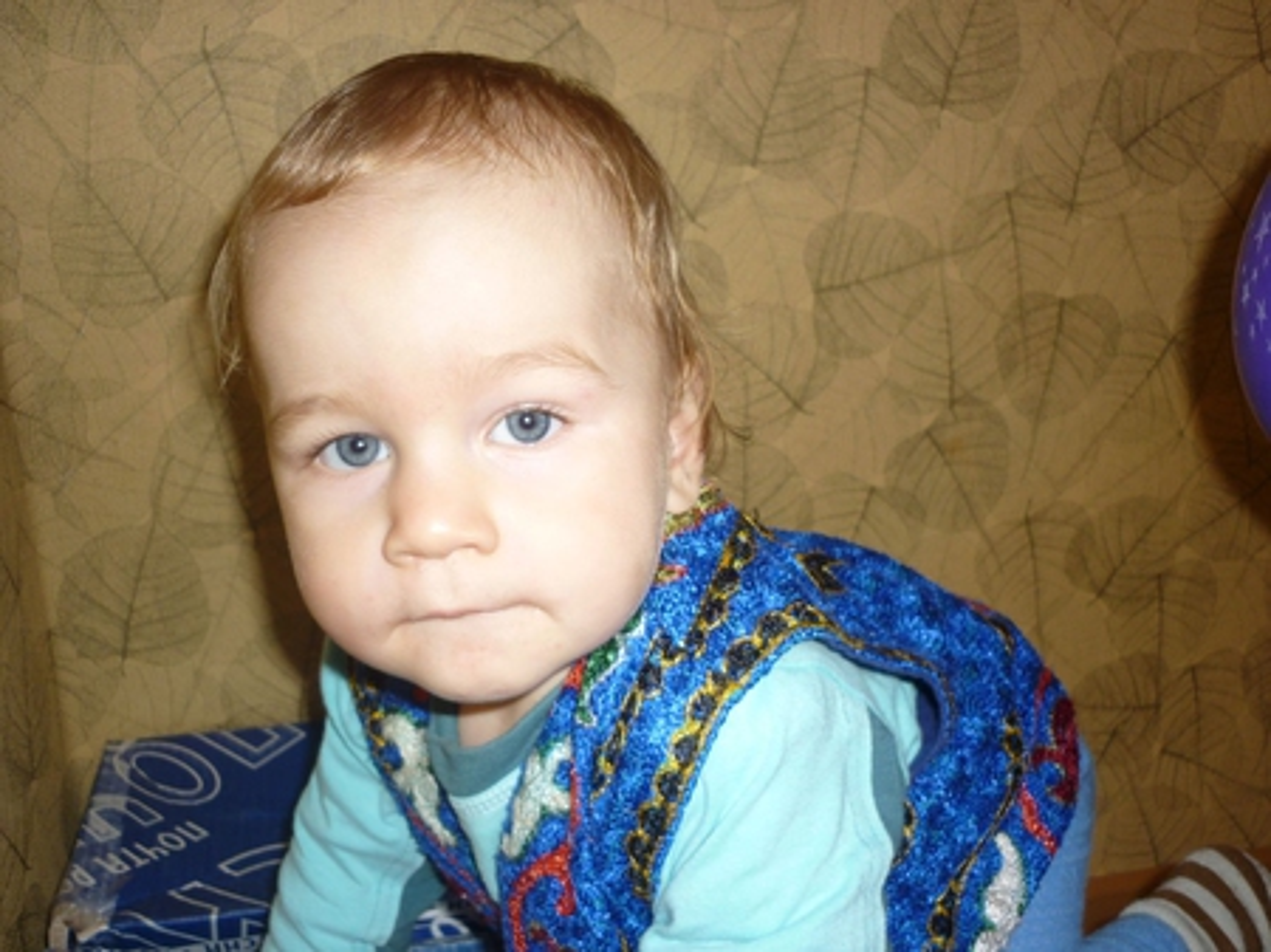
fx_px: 1211
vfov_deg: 42.9
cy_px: 476
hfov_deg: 55.4
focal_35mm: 33
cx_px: 636
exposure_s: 1/60
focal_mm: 5.5
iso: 100
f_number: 2.8
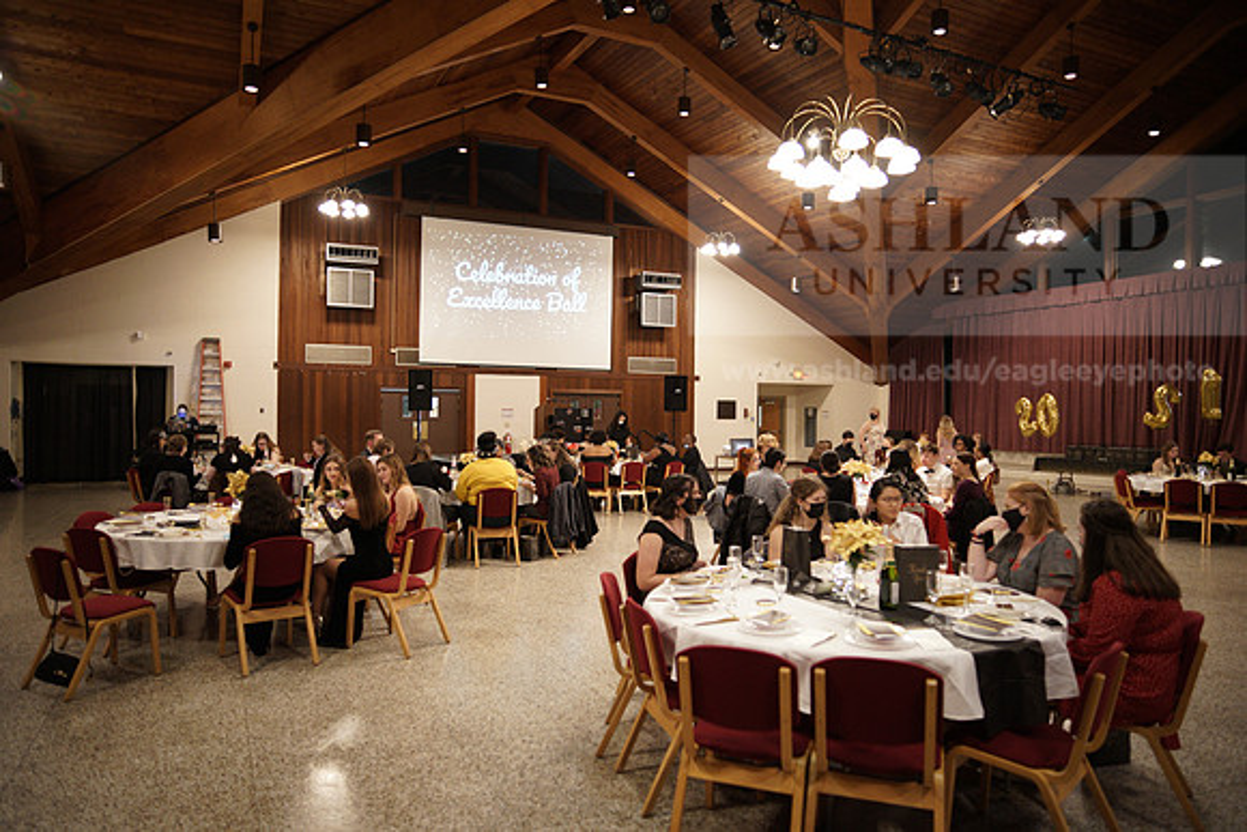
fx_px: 831
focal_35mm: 24
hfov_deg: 73.7
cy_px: 416
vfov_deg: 53.2
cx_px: 624
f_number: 1.8
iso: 1600
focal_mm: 24
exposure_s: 1/50
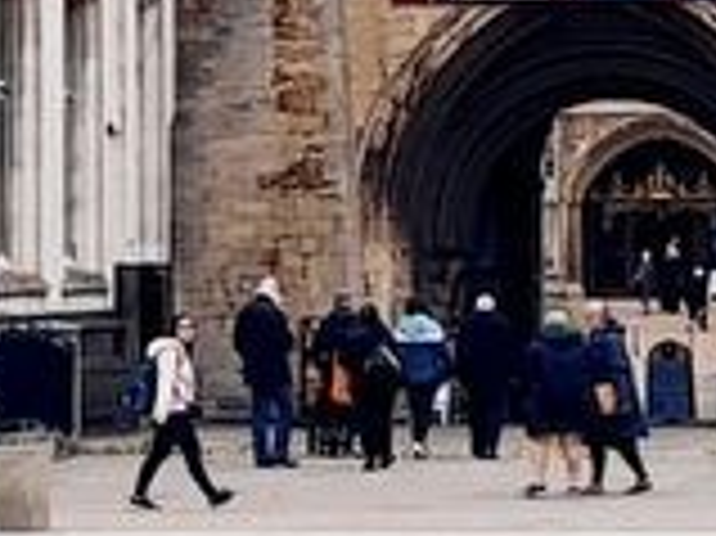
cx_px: 473
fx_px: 2708
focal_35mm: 131
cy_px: -644
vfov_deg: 10.2
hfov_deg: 15.0
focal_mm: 5.4
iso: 50
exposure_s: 1/1111
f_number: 1.8
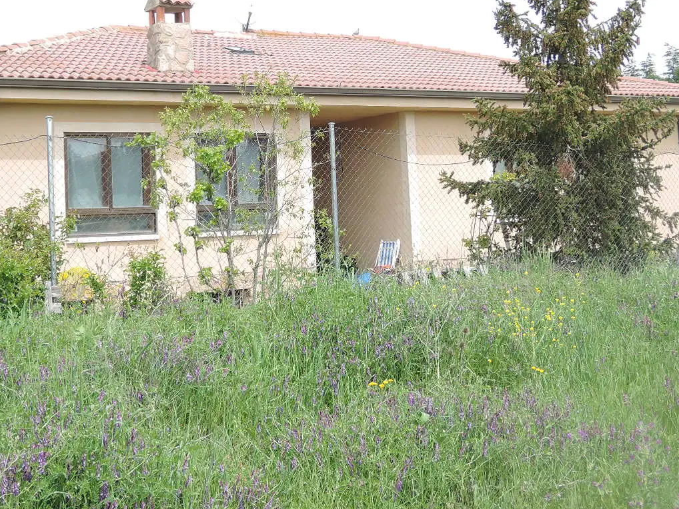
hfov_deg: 34.8
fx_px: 1079
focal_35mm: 55
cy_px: 129
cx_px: 283
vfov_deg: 26.2
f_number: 3.5
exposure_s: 1/400
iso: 80
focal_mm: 7.5
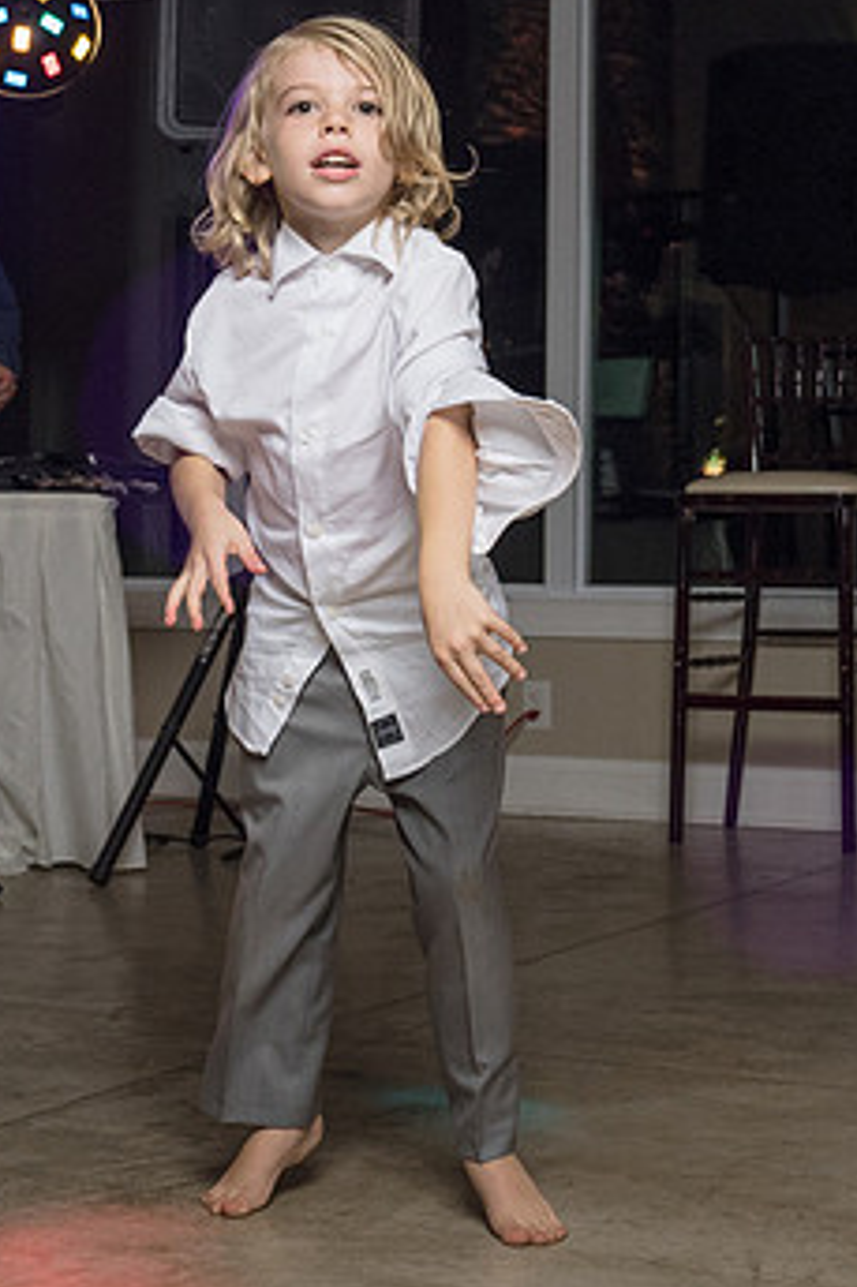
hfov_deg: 16.6
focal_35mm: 82
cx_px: 400
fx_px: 2931
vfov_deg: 24.7
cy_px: 527
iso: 2000
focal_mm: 33
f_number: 5.6
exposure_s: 1/200
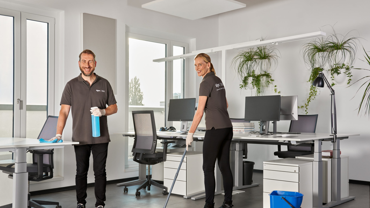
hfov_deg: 50.5
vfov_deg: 29.6
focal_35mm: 40
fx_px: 392
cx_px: 184
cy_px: 123
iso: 640
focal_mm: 38
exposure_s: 1/125
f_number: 7.1
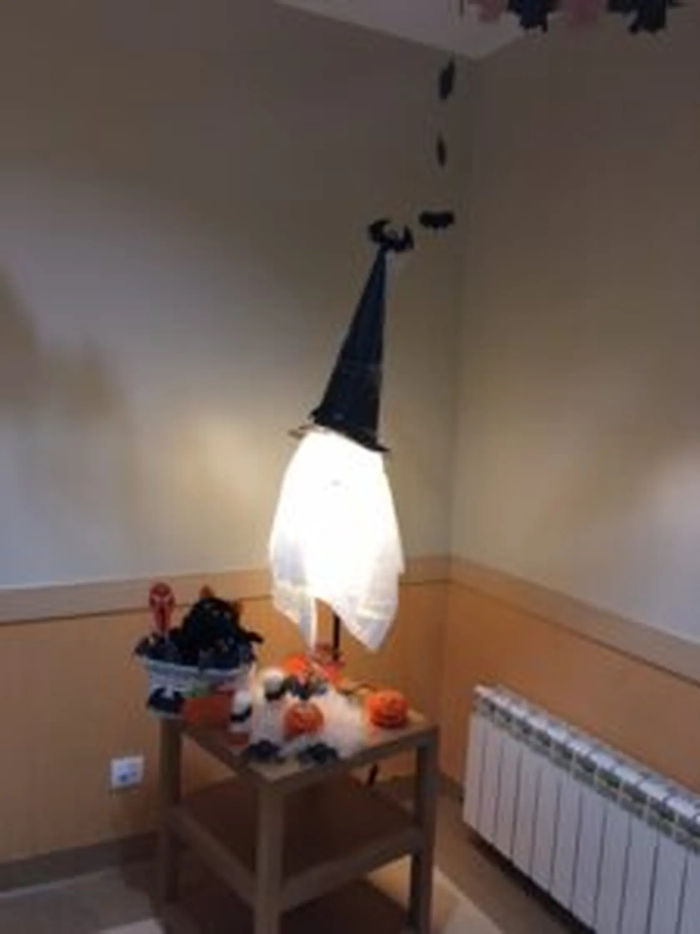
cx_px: 350
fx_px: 782
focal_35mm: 29
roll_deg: -1.4
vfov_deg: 61.7
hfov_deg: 48.2
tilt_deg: -7.5
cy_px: 467
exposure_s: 1/33
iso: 100
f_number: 2.2
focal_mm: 4.15
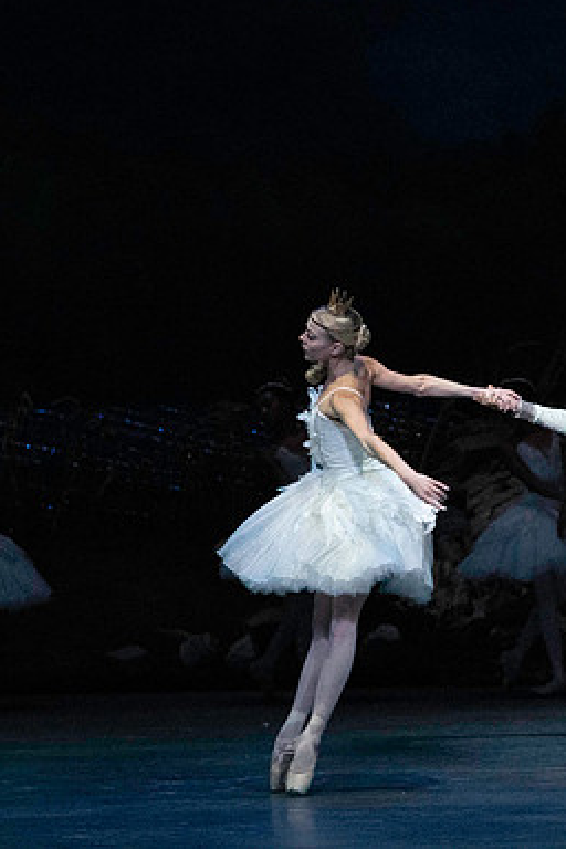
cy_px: 423
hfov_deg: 4.5
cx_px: 497
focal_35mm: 302
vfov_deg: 6.8
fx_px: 7122
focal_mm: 200
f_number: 5
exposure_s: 1/400
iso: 25600
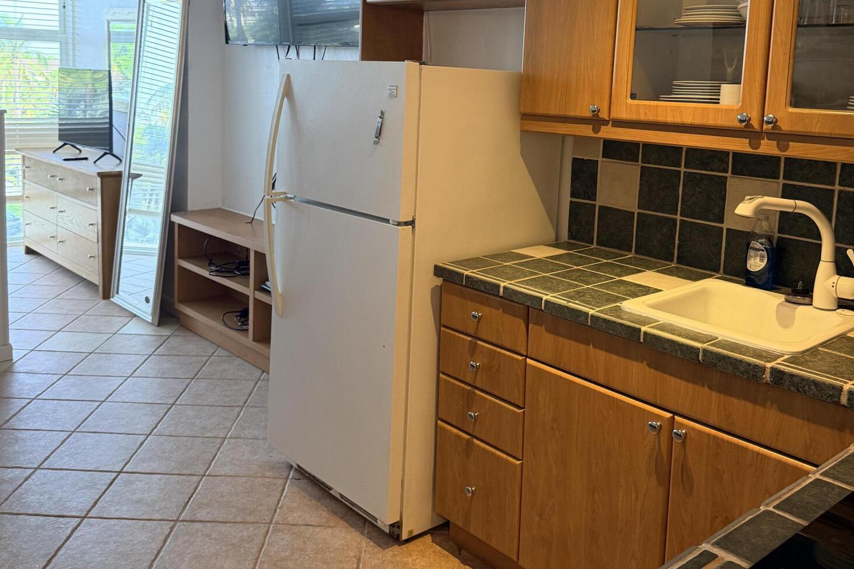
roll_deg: -2.0
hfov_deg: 55.8
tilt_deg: -6.5
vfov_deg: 38.3
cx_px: 428
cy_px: 171
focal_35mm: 34
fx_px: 807
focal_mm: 6.76
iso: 320
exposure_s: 1/120
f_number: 1.78
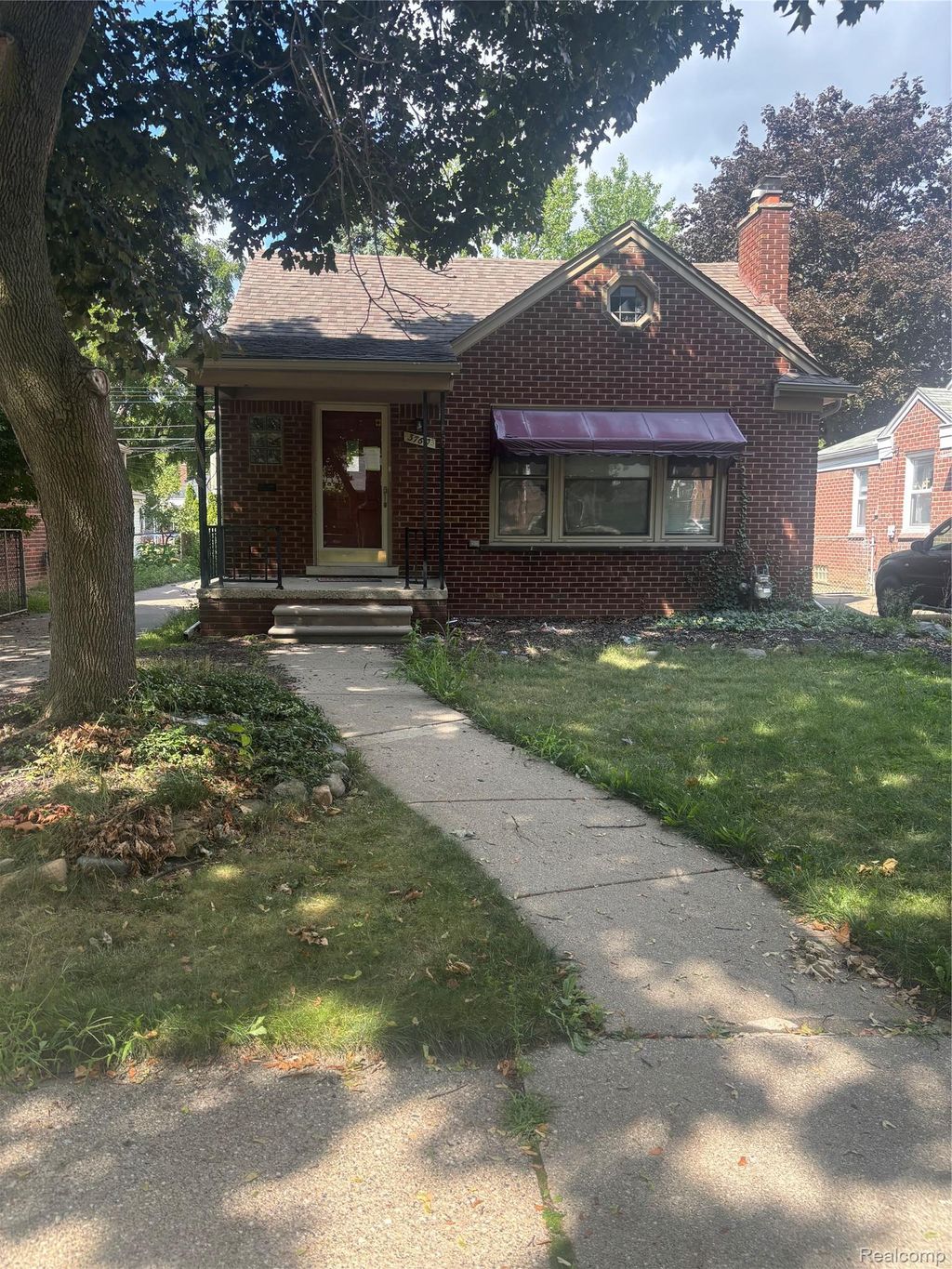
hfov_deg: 53.1
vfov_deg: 67.3
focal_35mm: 26
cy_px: 634
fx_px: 953
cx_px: 476
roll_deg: -0.9
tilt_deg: -5.0
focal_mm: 5.96
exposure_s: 1/452
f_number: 1.6
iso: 50
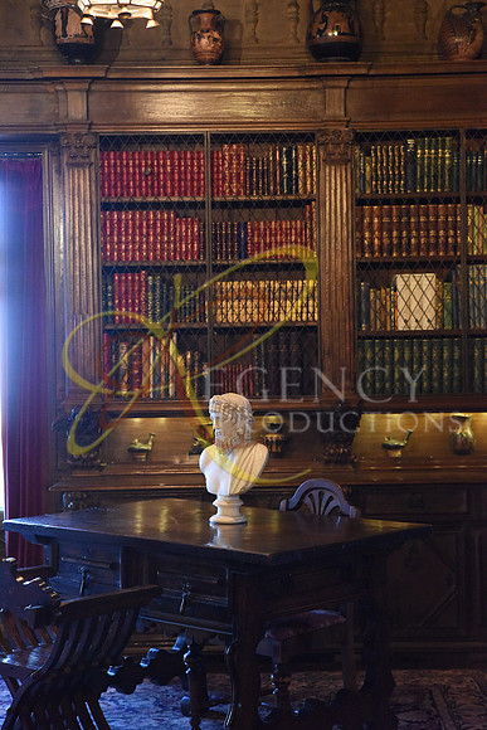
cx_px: 244
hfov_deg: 18.2
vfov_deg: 27.0
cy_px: 365
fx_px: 1521
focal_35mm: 75
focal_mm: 75
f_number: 5.6
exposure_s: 1/125
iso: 10000
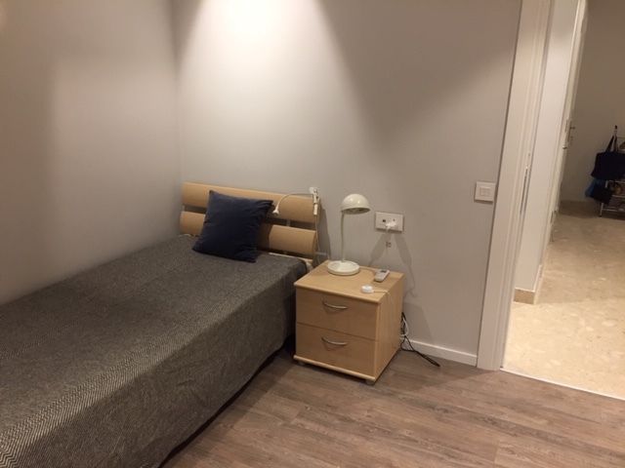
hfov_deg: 61.7
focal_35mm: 29
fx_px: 524
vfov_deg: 48.2
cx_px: 312
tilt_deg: -17.3
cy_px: 234
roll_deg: -1.5
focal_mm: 4.15
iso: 125
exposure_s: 1/33
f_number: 2.2
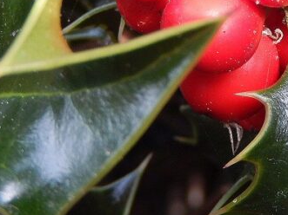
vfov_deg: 9.2
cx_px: 268
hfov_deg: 12.4
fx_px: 1314
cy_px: -54
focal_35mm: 158
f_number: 4.5
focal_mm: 9.2
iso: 125
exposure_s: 1/40
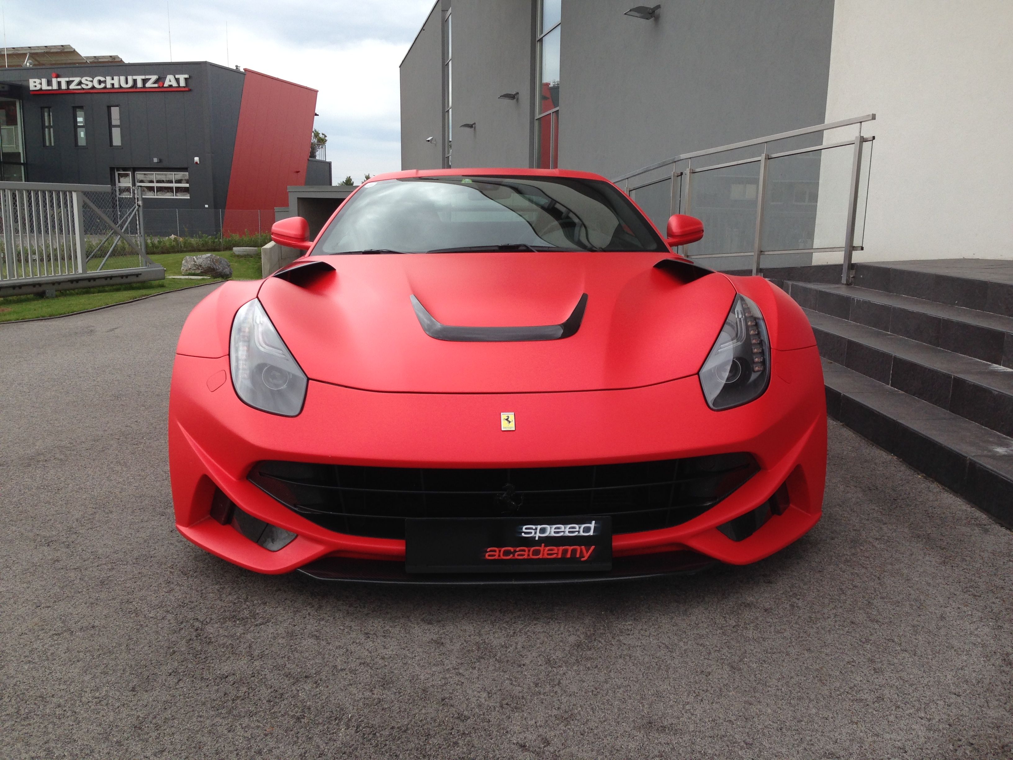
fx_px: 966
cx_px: 506
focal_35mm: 33
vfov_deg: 42.9
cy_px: 380
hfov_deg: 55.4
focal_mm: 4.12
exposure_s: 1/308
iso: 50
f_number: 2.4
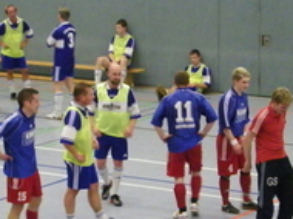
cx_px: 106
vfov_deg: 8.5
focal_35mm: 174
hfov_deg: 11.4
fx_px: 1471
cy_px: 157
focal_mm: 11.7
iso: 400
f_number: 4.1
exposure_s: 1/30
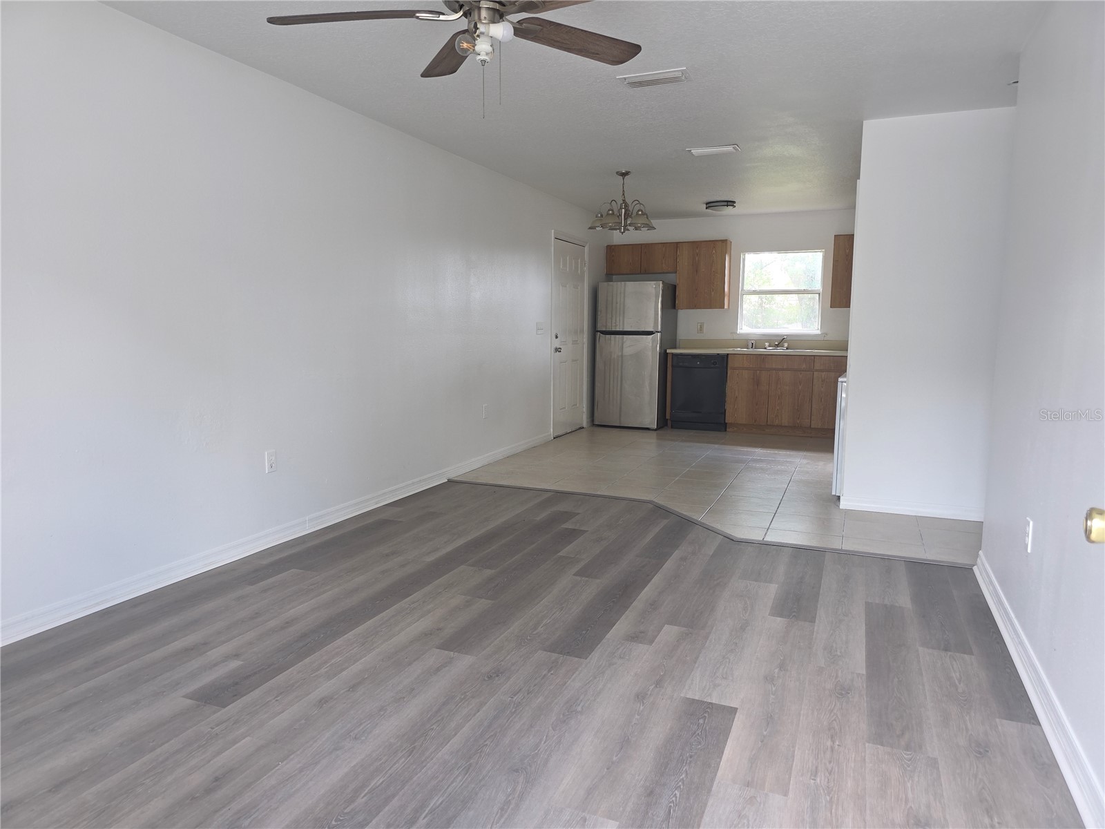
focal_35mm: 23
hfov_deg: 73.9
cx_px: 552
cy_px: 414
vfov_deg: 58.9
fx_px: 734
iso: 64
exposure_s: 1/60
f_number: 1.7
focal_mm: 6.3
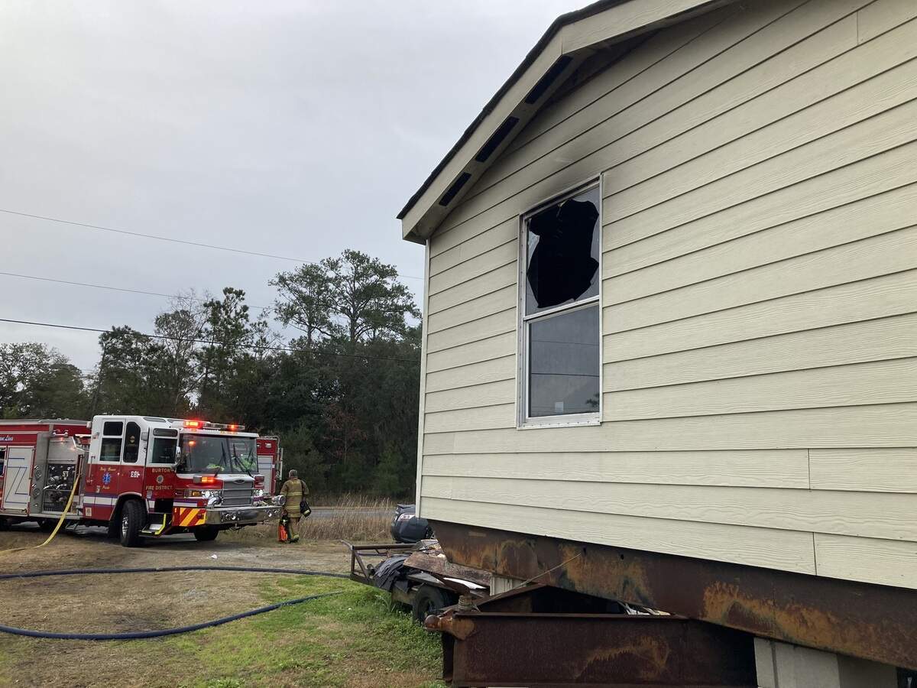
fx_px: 742
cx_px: 458
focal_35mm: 28
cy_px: 344
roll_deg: -2.7
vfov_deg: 49.7
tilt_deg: +11.1
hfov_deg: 63.4
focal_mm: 3.99
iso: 20
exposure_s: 1/578
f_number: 1.8
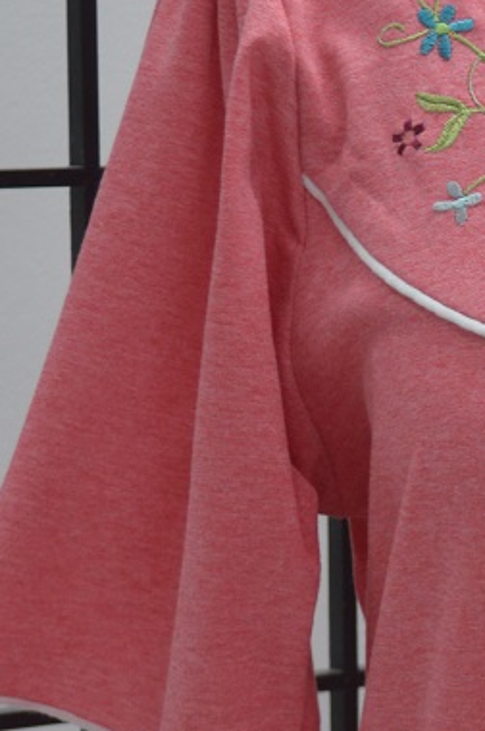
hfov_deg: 6.4
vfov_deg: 9.9
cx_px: 916
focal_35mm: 208
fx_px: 4218
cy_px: 604
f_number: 5
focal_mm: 35
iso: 160
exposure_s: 1/30
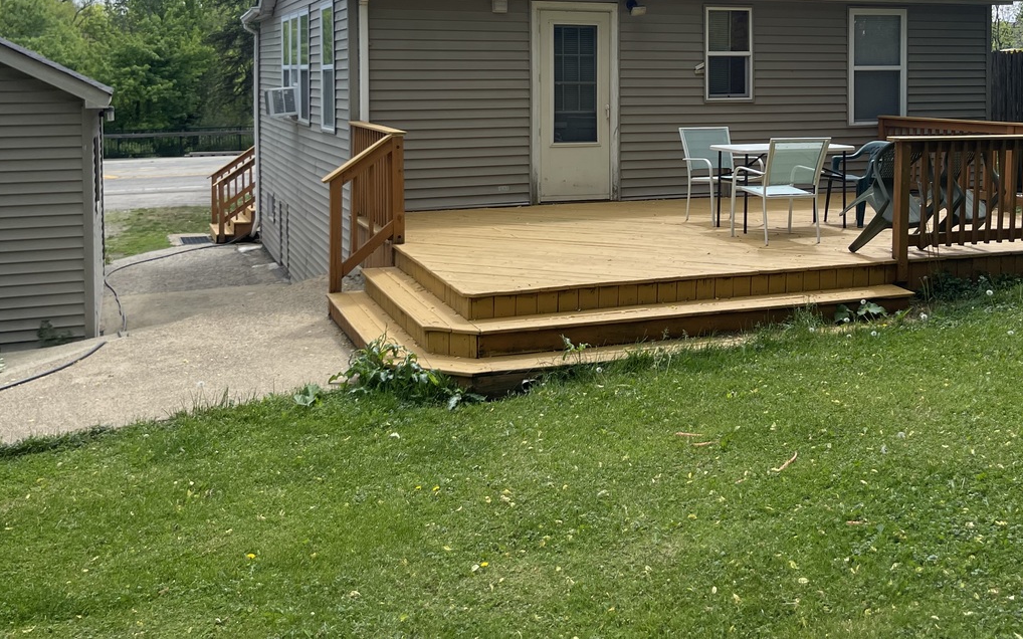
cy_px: 98
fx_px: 1087
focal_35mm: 39
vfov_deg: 31.6
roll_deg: +0.1
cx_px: 587
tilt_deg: +0.0
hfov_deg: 50.2
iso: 50
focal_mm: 5.1
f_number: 1.6
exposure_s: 1/5128
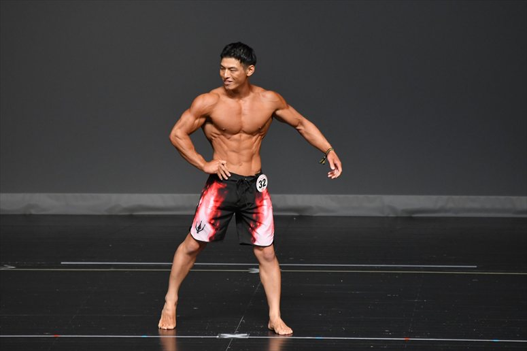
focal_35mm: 345
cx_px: 264
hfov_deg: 6.0
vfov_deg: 4.0
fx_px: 5048
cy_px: 176
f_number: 5.6
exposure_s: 1/400
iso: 2000
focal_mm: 230
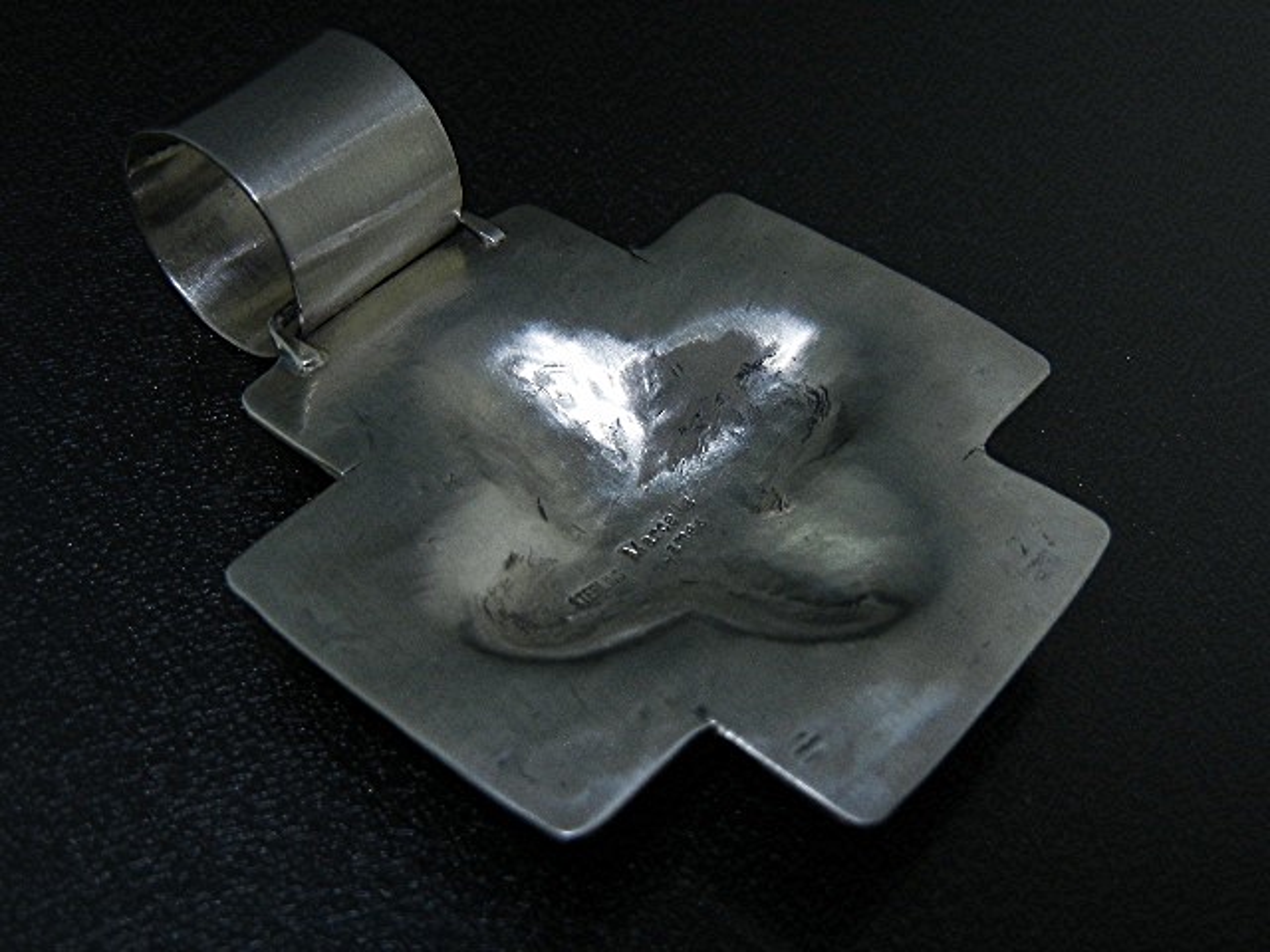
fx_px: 1651
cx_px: 635
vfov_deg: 32.2
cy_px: 476
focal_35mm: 45
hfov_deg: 42.1
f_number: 7.6
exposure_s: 1/30
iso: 200
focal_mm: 8.1
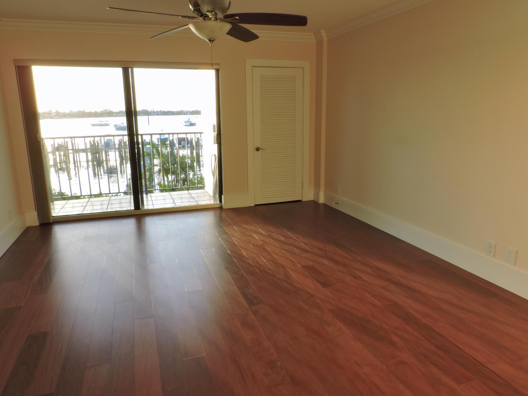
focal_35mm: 24
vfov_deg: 56.8
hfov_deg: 71.6
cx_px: 264
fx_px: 366
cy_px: 198
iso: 100
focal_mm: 4.3
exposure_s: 1/10
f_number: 7.4
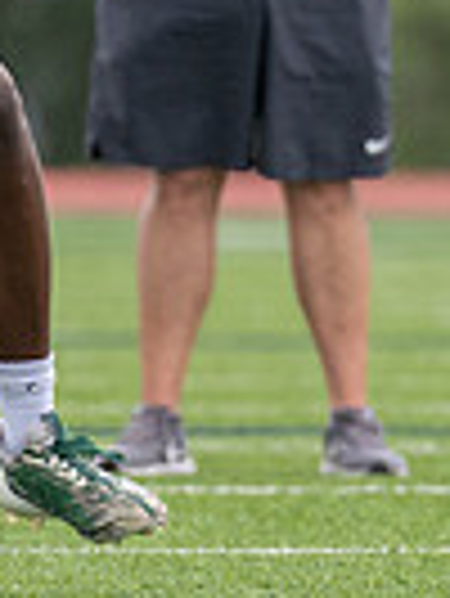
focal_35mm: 1538
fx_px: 26616
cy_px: 101
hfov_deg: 1.0
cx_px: -128
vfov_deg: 1.3
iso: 250
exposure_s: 1/2500
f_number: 2.8
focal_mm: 200
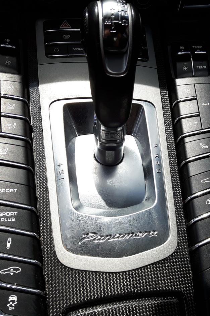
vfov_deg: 44.5
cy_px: 160
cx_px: 156
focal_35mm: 44
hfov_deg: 30.0
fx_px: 385
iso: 40
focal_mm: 3.7
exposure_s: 1/918
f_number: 1.9
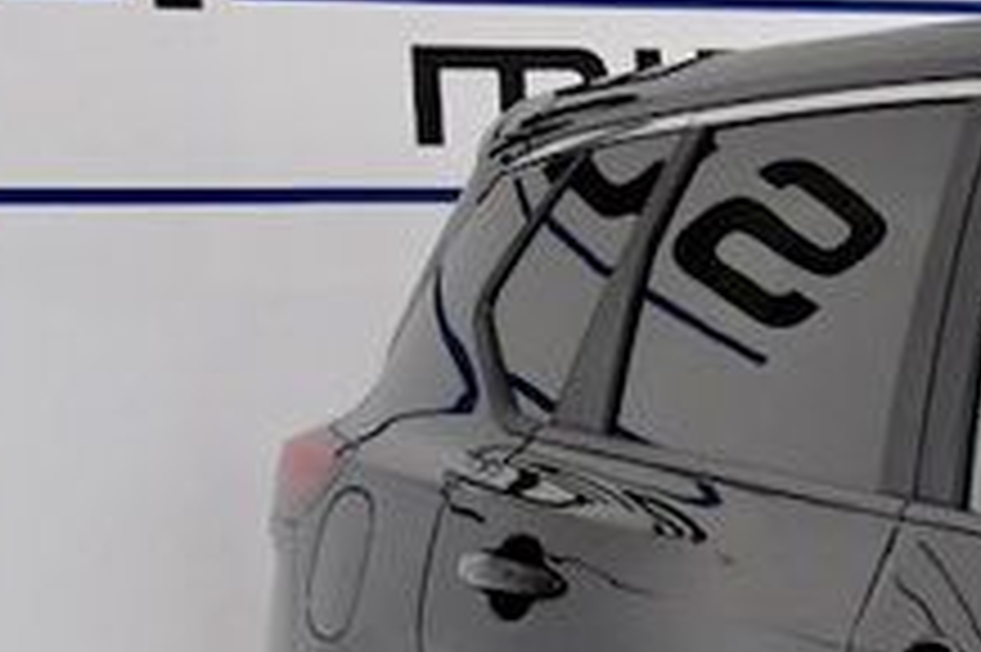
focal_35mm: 169
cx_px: 2164
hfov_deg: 10.8
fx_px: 4602
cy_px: 902
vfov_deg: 8.0
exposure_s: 1/800
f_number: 4
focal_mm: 24
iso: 1250
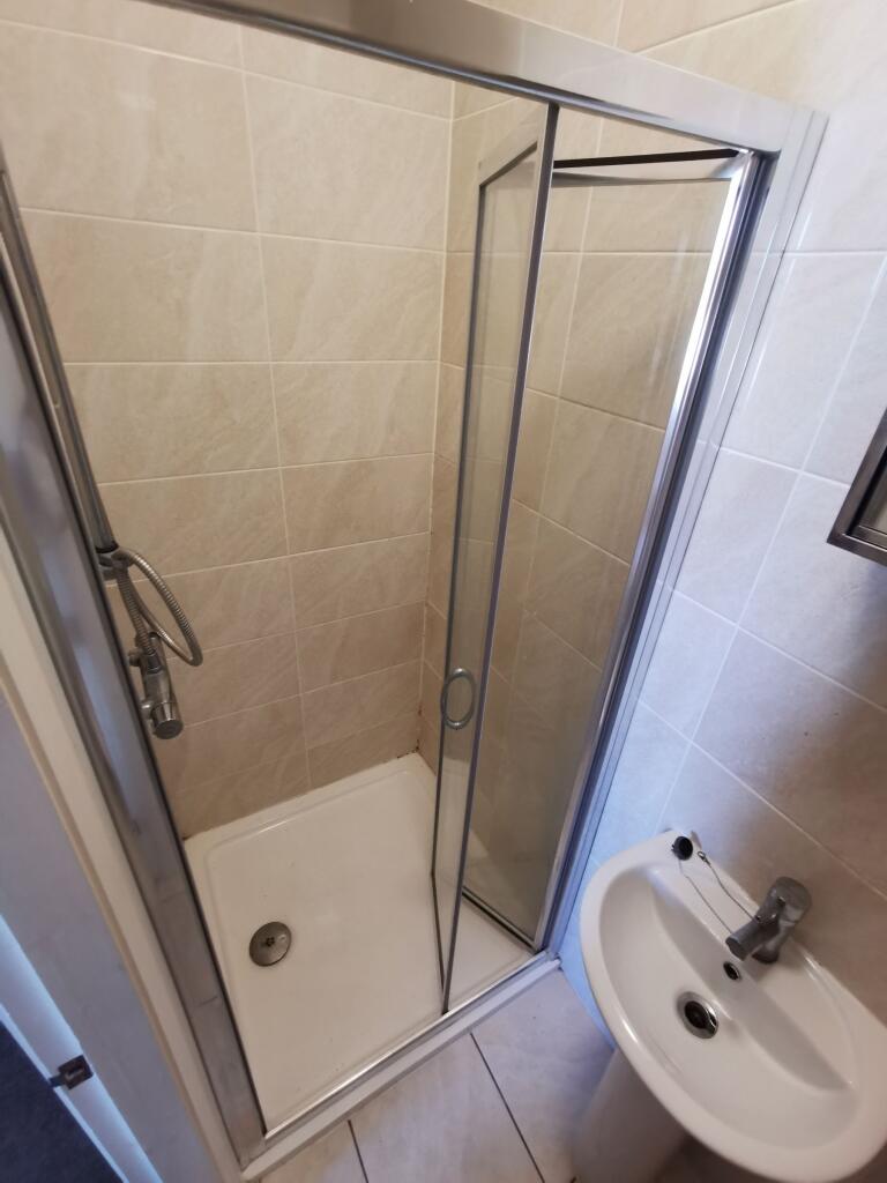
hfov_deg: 78.1
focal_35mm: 16
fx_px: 547
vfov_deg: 94.5
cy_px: 592
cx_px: 444
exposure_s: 1/25
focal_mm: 2.35
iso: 320
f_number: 2.2
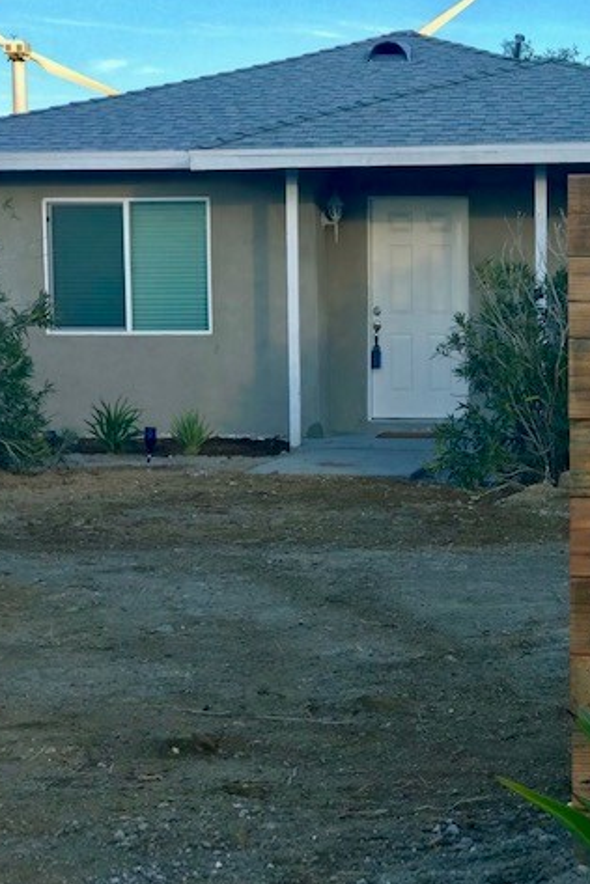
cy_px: 444
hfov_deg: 17.0
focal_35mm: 80
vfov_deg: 25.4
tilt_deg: -5.2
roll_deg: -0.1
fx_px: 1967
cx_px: 450
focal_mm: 6.6
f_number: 2.8
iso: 20
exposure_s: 1/156
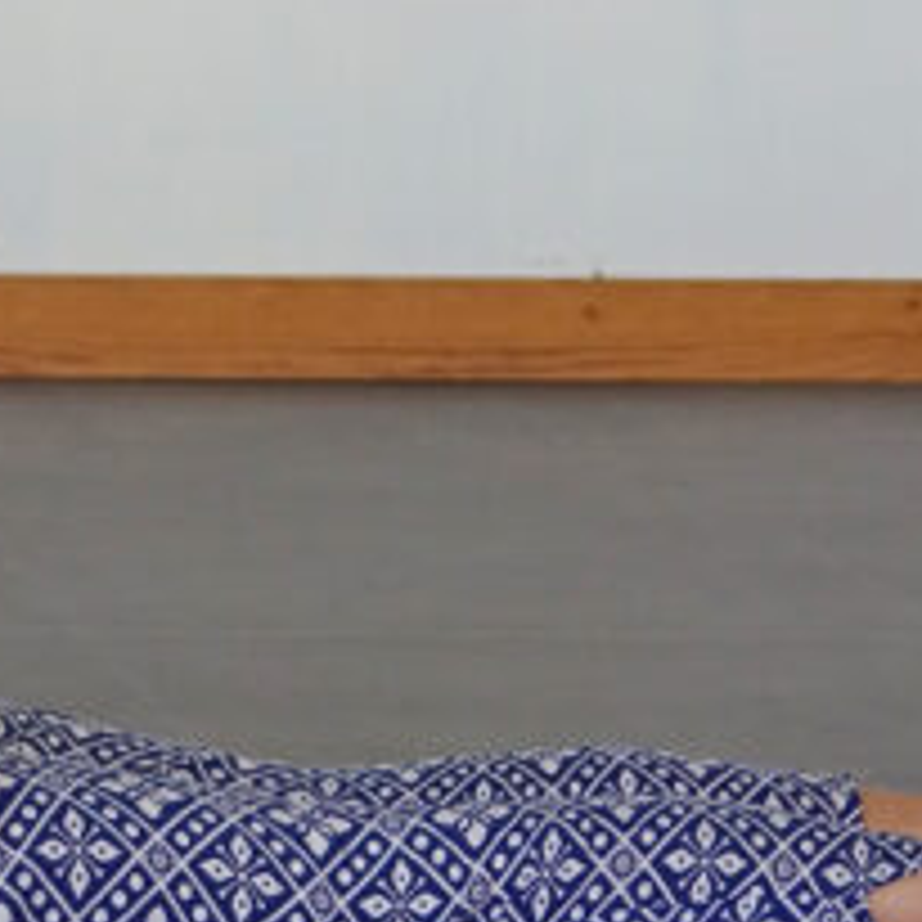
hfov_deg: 6.9
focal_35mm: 252
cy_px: 229
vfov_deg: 6.9
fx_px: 7594
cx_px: -283
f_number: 3.5
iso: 500
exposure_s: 1/80
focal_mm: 28.91
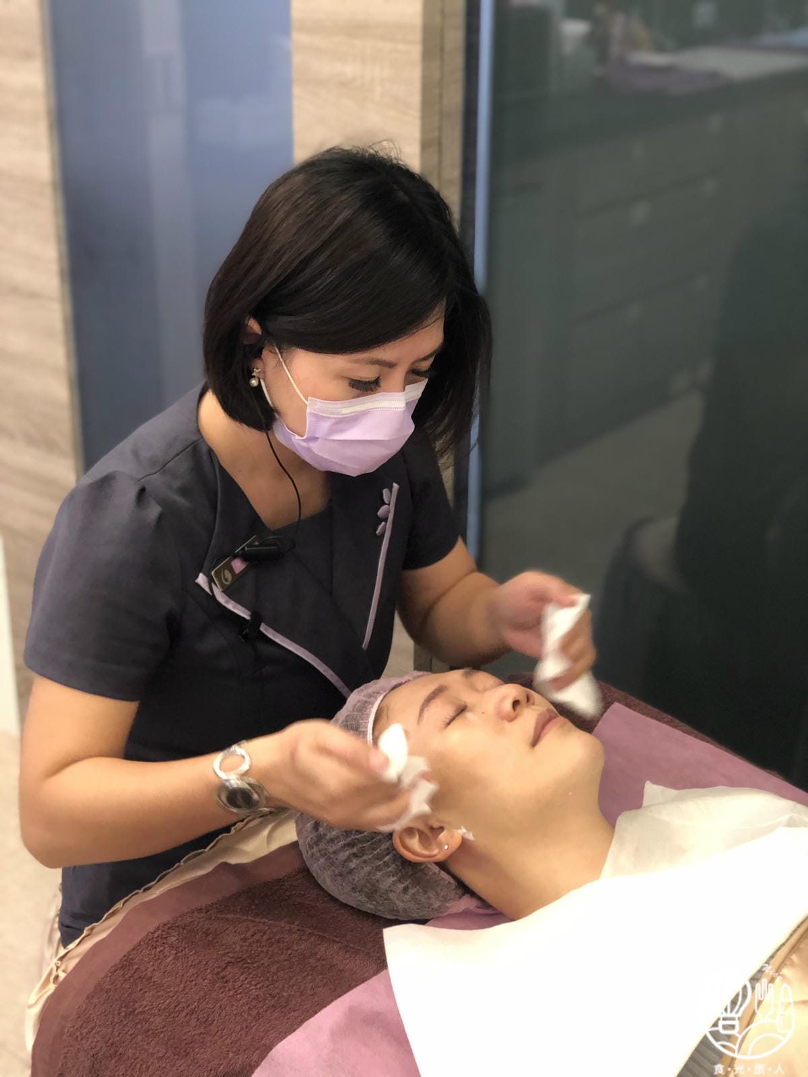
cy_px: 538
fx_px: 1618
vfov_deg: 36.8
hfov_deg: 28.0
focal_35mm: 52
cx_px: 404
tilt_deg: -23.0
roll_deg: -0.7
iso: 125
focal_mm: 6
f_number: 2.4
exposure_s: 1/24
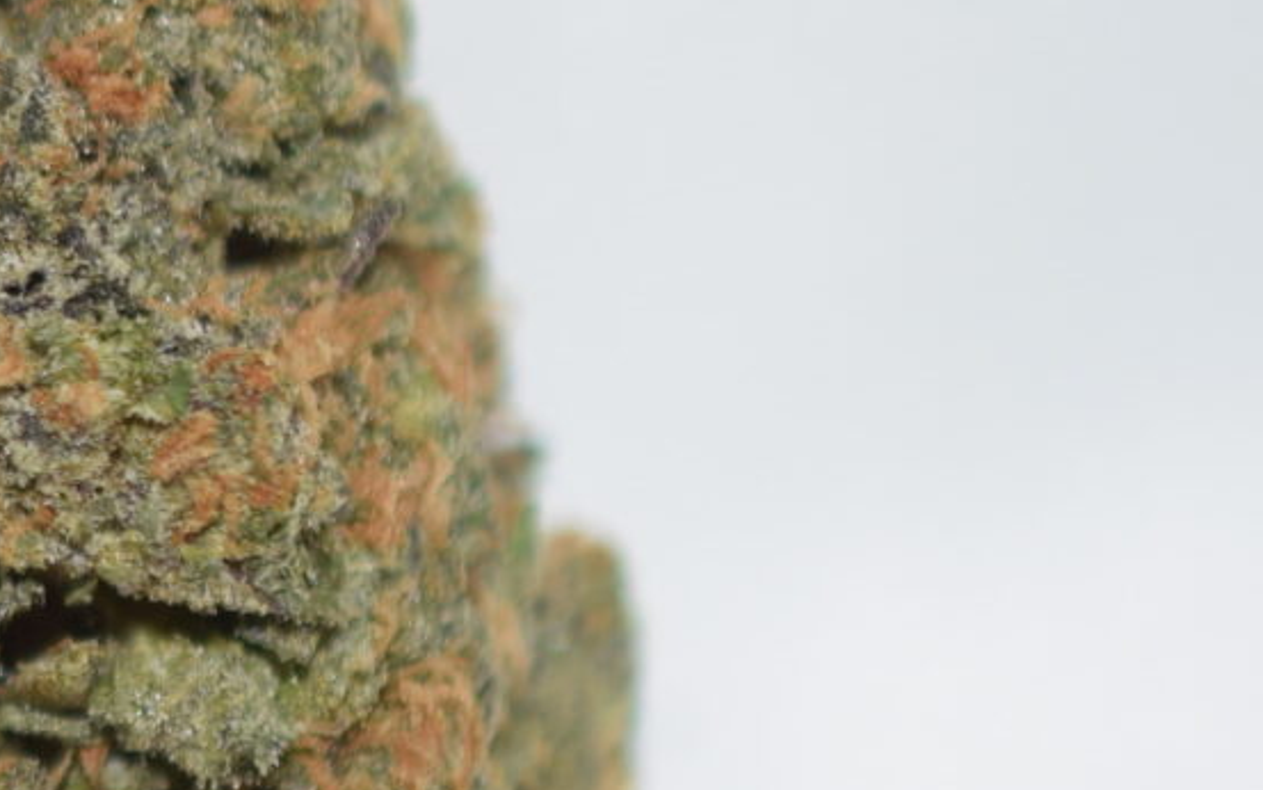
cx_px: -1181
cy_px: 615
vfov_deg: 4.6
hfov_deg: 7.2
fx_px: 9744
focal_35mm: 283
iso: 100
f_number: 3
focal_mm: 40
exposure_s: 1/60
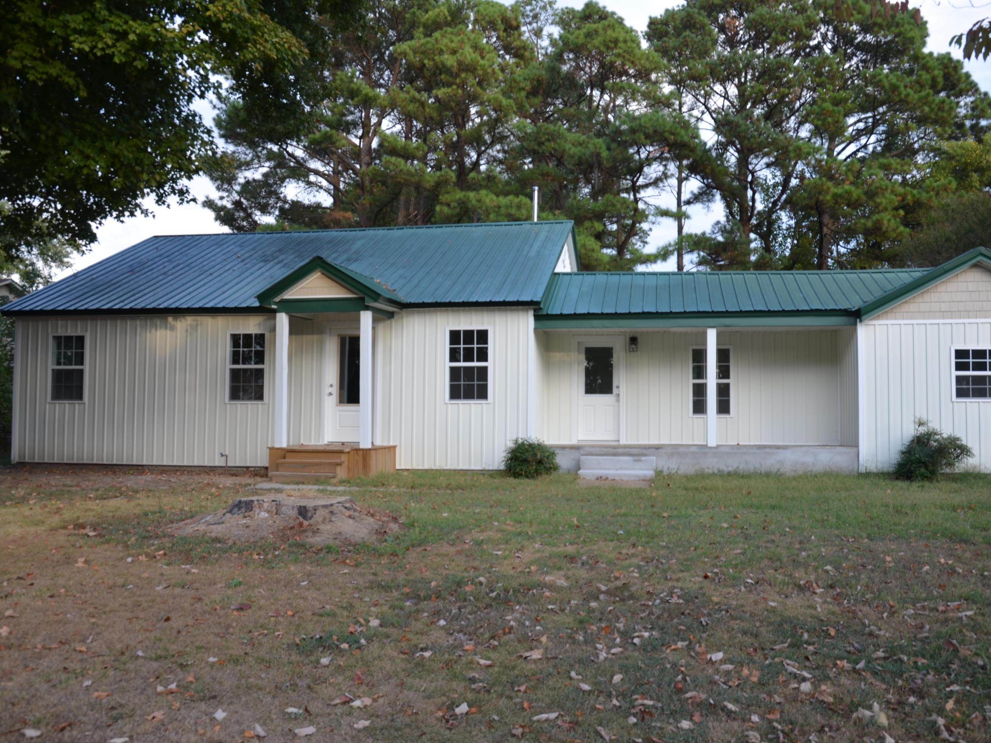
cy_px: 372
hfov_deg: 65.1
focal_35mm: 27
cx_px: 557
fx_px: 773
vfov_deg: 51.4
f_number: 8
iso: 100
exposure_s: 1/30
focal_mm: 16
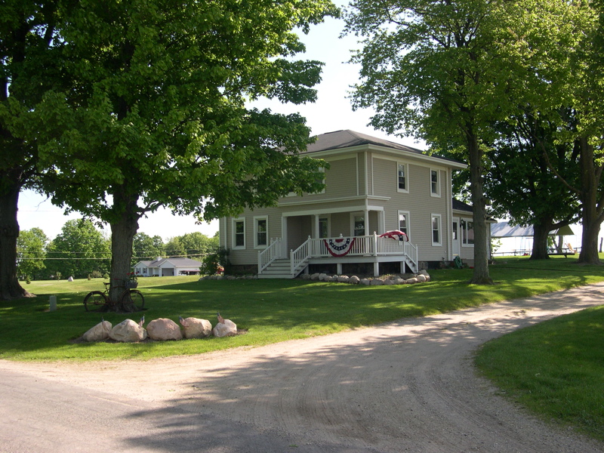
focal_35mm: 38
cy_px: 226
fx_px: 663
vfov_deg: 37.7
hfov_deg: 49.0
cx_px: 302
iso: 100
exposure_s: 1/90.5
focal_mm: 8
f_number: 7.6
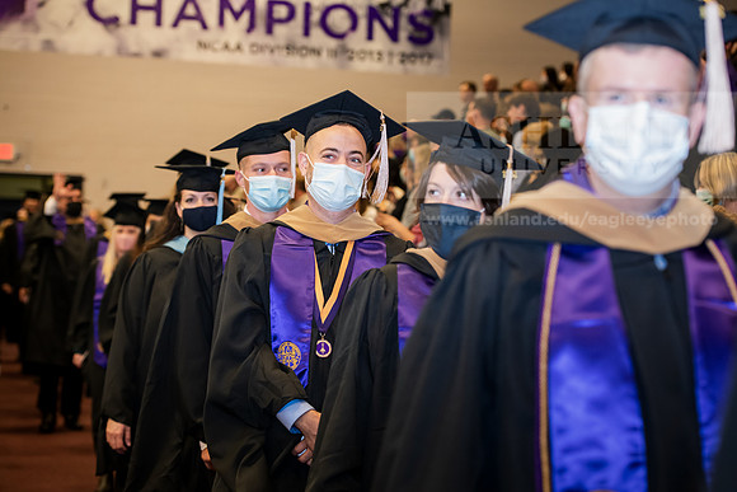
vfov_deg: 16.1
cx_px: 368
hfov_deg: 23.9
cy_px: 246
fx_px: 1740
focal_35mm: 85
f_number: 4
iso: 2000
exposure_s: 1/200
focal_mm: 85
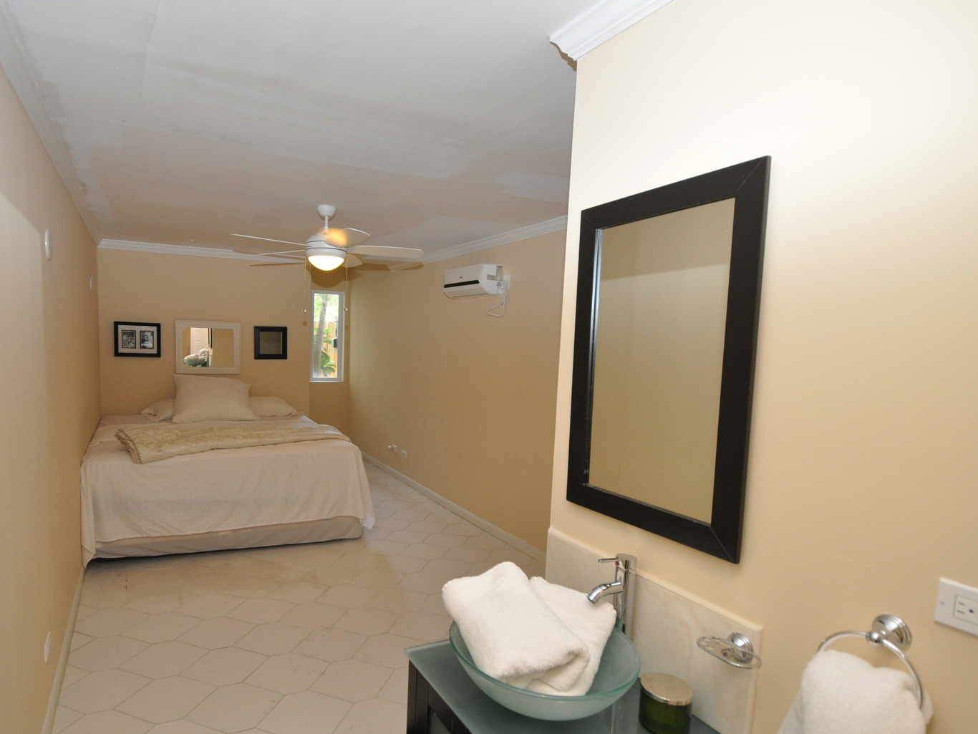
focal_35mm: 19
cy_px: 401
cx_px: 392
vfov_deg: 68.6
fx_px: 537
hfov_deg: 83.6
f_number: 4
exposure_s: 1/60
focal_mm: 10
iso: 800
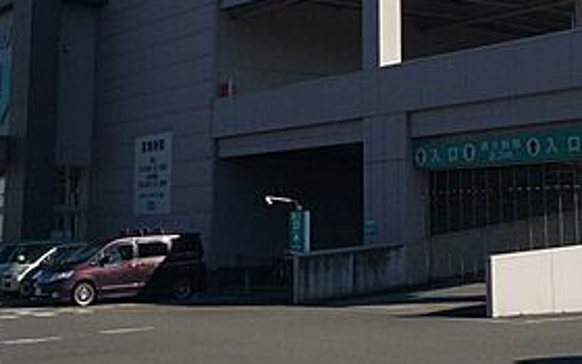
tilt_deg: +8.4
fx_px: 1190
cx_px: 333
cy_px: 36
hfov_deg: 27.5
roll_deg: +1.4
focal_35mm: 75
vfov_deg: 17.1
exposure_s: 1/2119
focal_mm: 3.3
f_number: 2.4
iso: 32
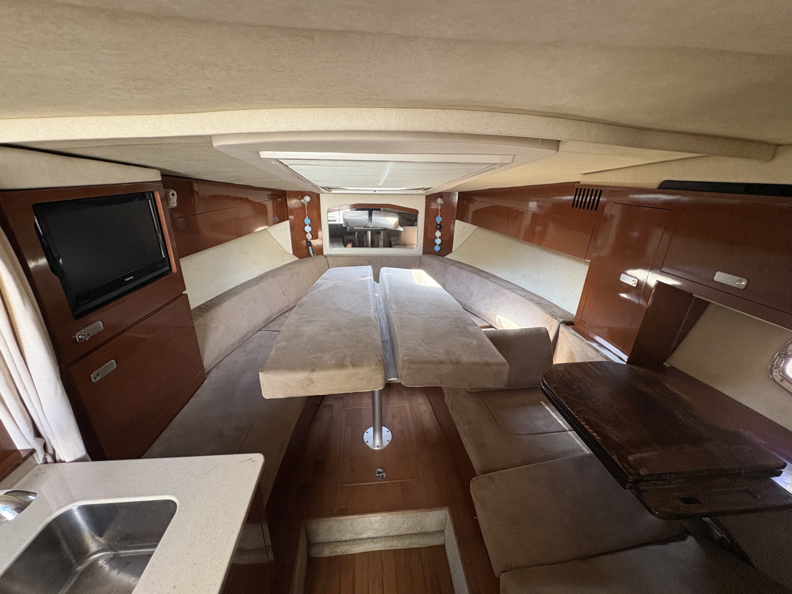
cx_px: 396
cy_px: 297
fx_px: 320
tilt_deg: -19.7
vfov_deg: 85.7
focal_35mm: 14
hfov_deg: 102.1
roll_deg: +0.2
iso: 200
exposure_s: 1/72
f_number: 2.2
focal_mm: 2.22
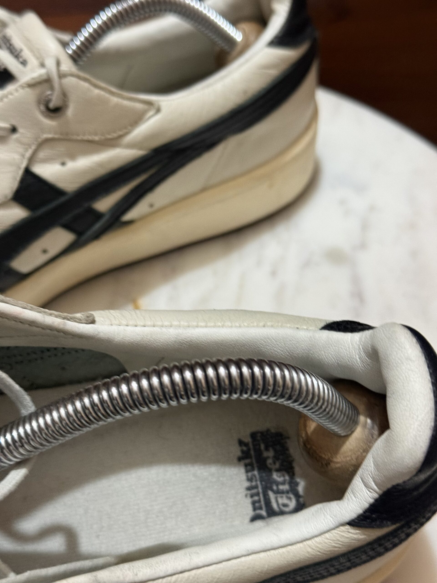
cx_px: 218
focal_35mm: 48
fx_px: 808
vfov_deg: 39.7
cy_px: 292
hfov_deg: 30.3
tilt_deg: -46.9
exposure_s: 1/33
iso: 200
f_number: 1.78
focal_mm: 6.76
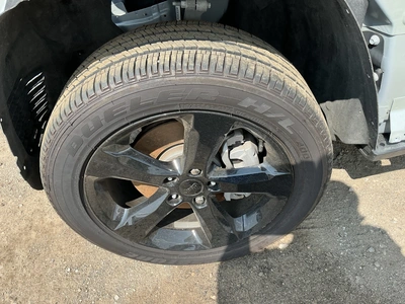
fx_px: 328
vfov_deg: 49.7
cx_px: 202
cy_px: 152
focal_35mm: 28
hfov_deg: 63.4
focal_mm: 3
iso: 25
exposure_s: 1/432
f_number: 1.8
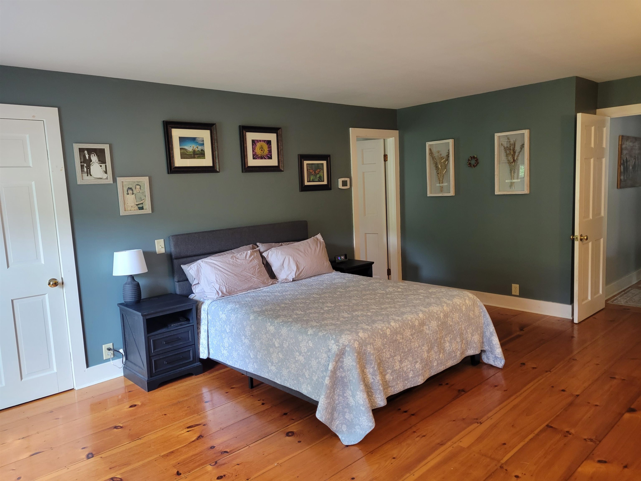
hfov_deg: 67.3
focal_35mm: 26
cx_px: 320
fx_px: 481
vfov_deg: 53.1
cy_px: 240
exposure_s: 1/40
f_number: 1.8
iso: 250
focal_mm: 5.4
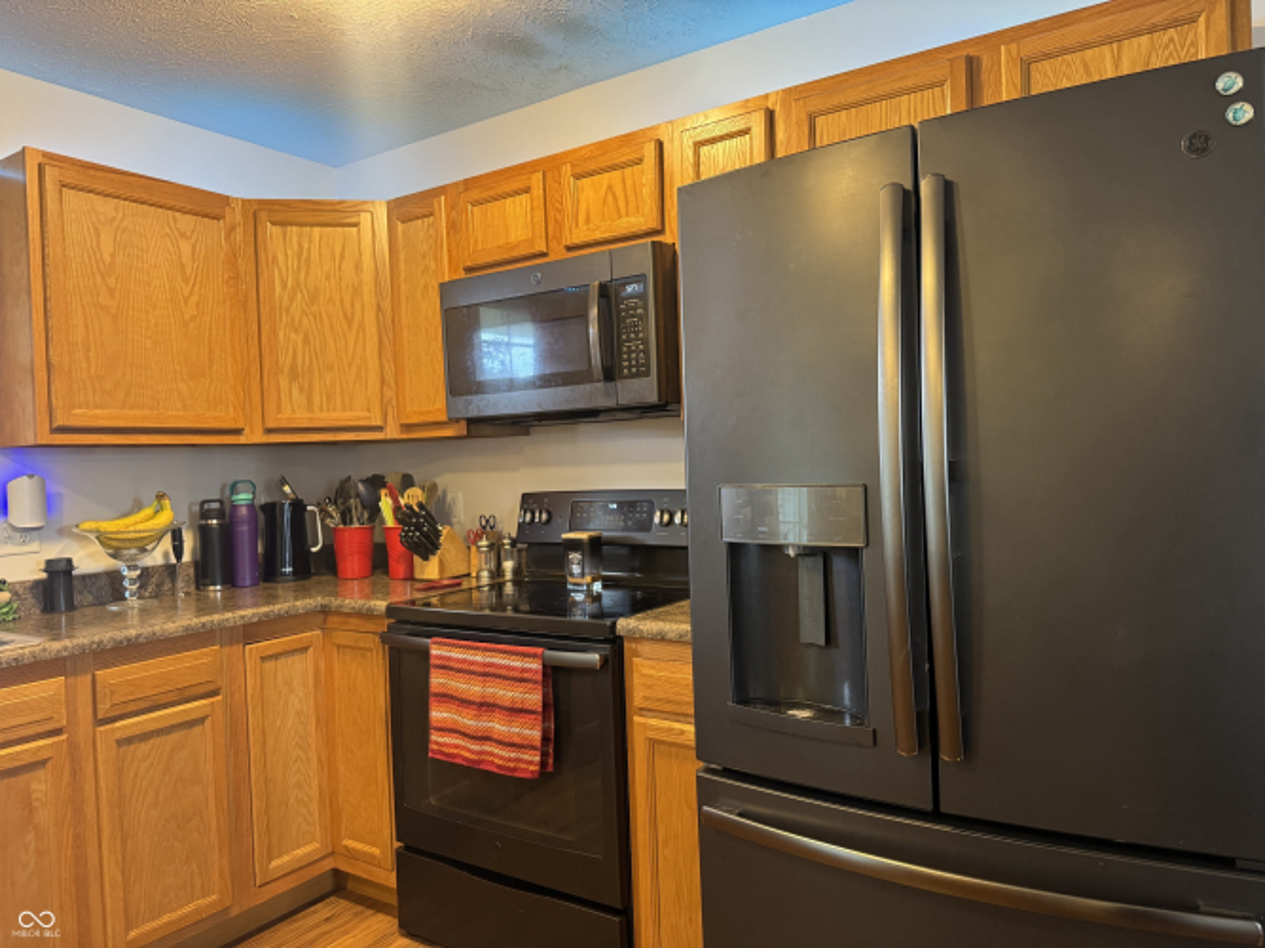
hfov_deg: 71.6
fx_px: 877
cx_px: 632
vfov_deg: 56.8
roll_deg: +2.2
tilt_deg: -1.4
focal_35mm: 24
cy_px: 474
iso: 320
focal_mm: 6.76
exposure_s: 1/60
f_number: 1.78
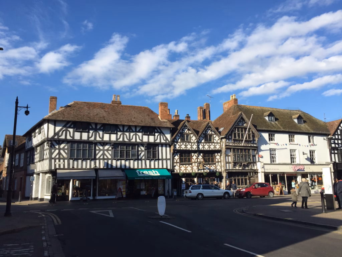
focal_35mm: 29
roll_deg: +1.2
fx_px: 287
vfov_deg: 48.2
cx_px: 171
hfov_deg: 61.7
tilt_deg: +11.0
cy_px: 128
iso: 32
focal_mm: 4.15
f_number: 2.2
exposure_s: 1/1647
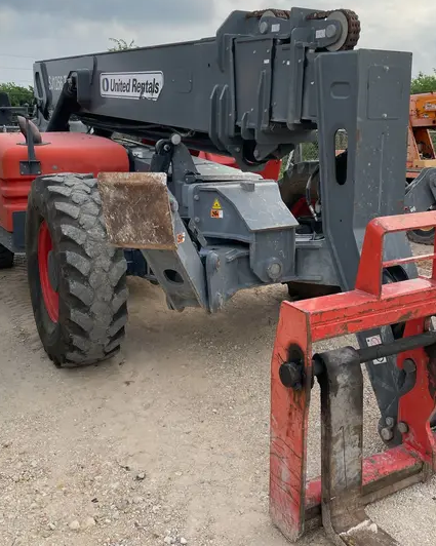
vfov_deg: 51.4
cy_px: 233
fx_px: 565
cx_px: 228
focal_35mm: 35
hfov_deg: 42.2
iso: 32
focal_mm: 4.2
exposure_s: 1/1435
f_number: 1.6
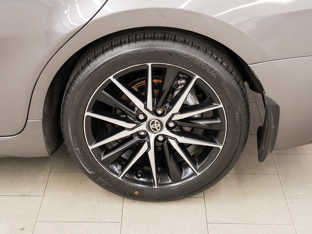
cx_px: 156
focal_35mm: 63
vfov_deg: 23.4
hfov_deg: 30.9
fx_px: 564
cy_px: 117
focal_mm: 57.9
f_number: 5.6
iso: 100
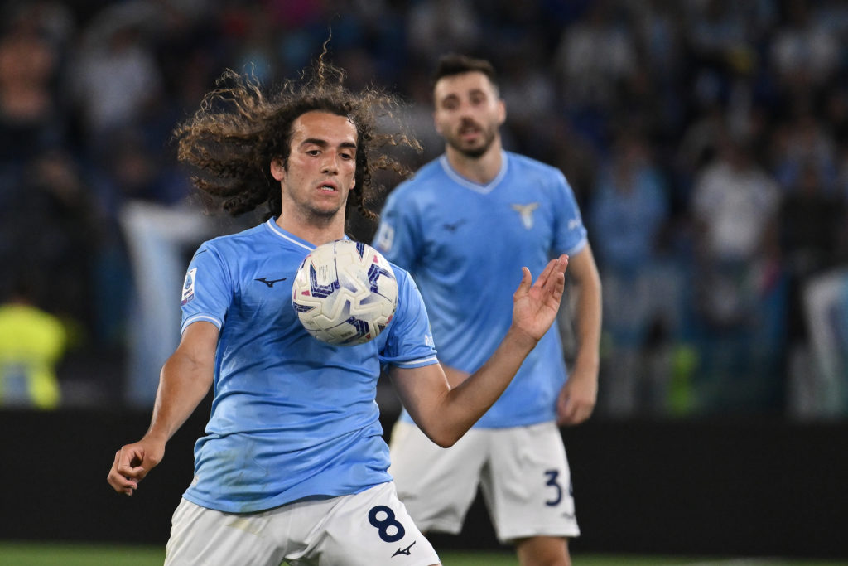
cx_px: 424
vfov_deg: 3.4
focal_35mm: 400
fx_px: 9423
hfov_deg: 5.2
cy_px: 283
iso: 3200
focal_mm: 400
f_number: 4.5
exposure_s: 1/1600
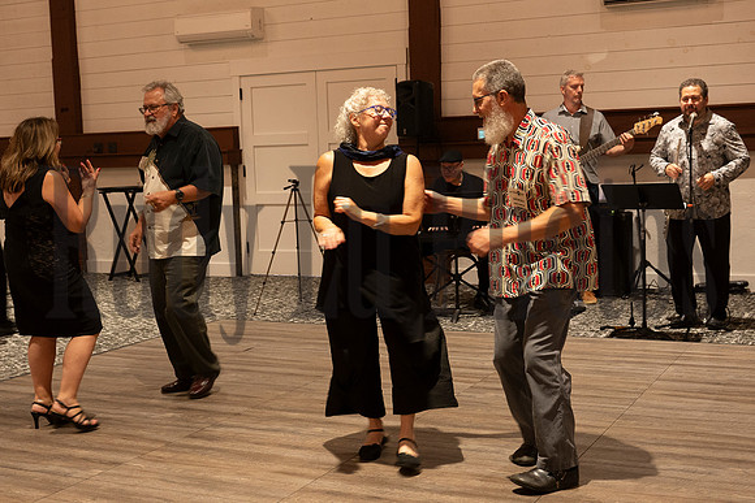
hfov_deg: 39.6
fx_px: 1049
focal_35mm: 50
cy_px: 252
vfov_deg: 27.0
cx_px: 378
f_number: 4
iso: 1800
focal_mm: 33.5
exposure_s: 1/60
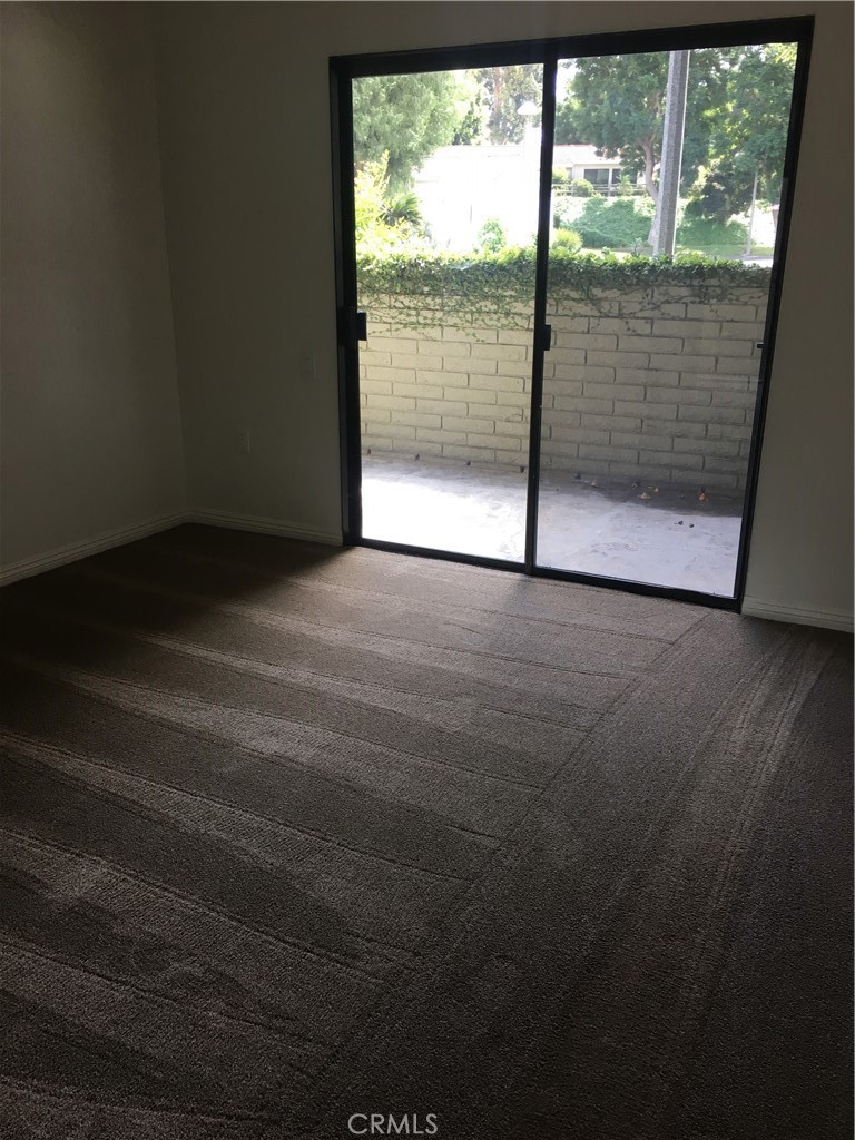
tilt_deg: -18.0
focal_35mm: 29
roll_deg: -1.0
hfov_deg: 48.2
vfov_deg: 61.7
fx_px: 955
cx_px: 428
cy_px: 570
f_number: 2.2
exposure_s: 1/30
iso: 25
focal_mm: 4.15
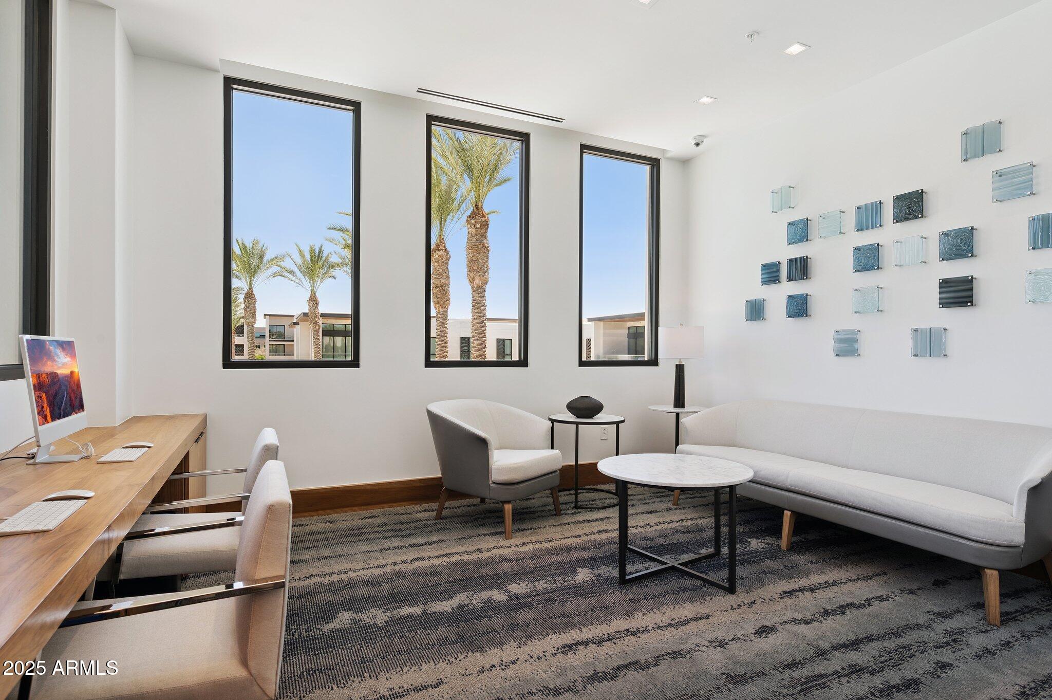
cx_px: 526
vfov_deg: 65.9
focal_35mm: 18
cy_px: 350
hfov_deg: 88.5
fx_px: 540
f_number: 8
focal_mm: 18.5
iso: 320
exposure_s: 1/160
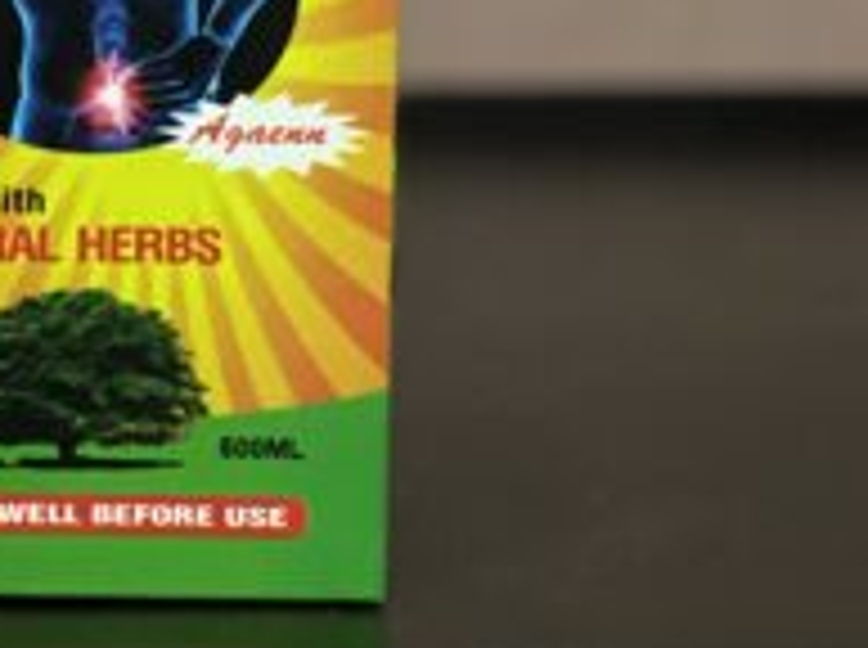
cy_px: -328
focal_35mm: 240
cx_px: 94
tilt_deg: -2.9
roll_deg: -0.4
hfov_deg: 8.2
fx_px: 6007
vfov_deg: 6.1
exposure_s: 1/25
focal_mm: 9
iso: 320
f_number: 2.8
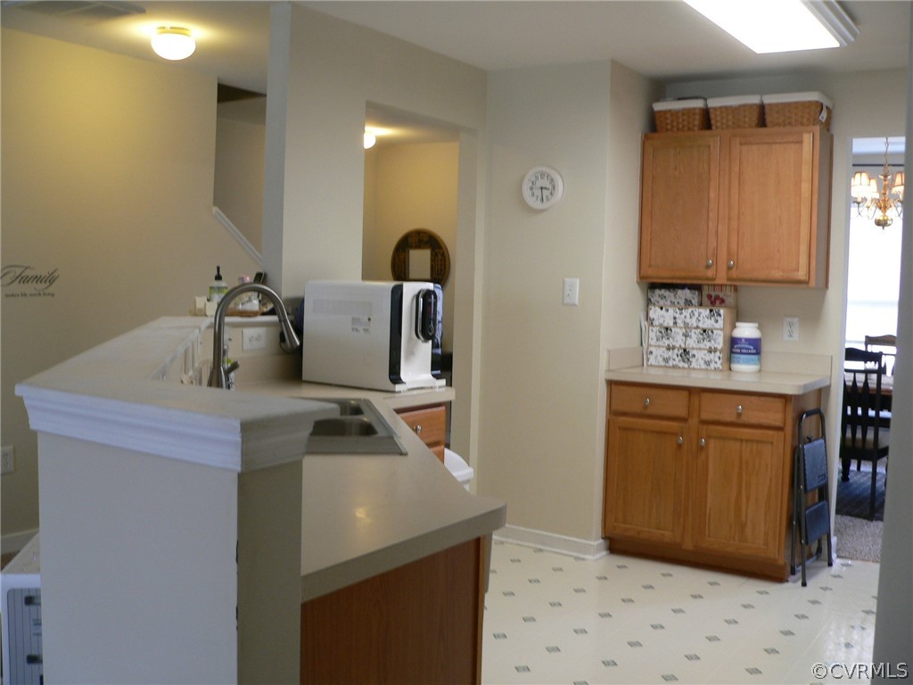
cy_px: 342
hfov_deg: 51.4
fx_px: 950
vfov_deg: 39.7
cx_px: 456
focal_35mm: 36
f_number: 2.8
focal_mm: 6
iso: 100
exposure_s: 1/13
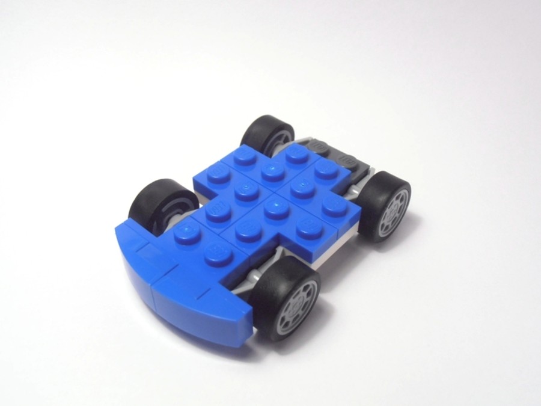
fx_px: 578
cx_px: 270
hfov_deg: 50.1
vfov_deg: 38.7
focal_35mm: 37
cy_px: 203
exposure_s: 1/60
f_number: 3.9
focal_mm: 6.61
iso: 80
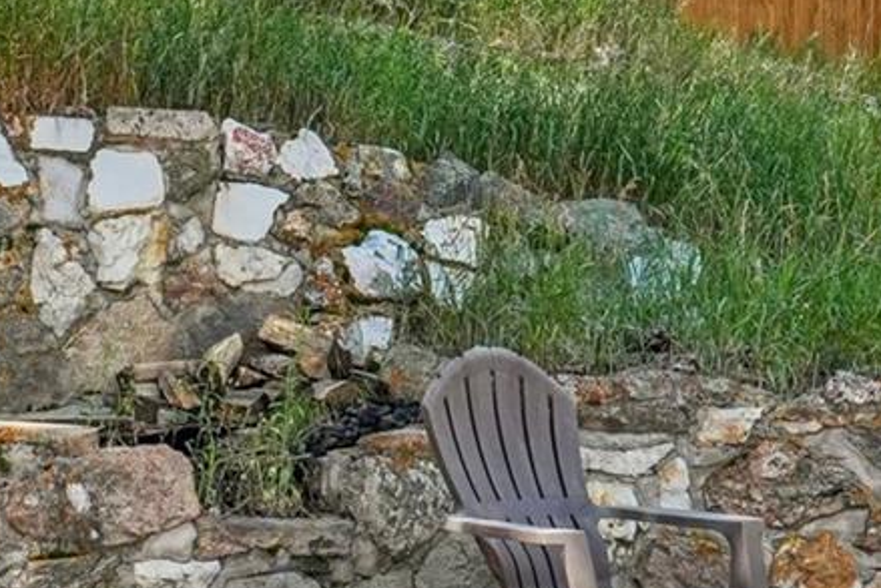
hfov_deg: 21.9
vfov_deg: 14.7
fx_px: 2272
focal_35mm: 93
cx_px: 327
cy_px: 339
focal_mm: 17
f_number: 8
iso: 400
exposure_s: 1/500
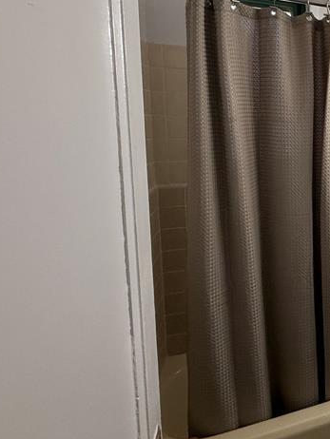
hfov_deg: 31.3
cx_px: 458
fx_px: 394
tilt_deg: -6.4
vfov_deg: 57.7
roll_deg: -0.7
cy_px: 166
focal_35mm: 31
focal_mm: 2.22
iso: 125
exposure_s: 1/120
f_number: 2.2
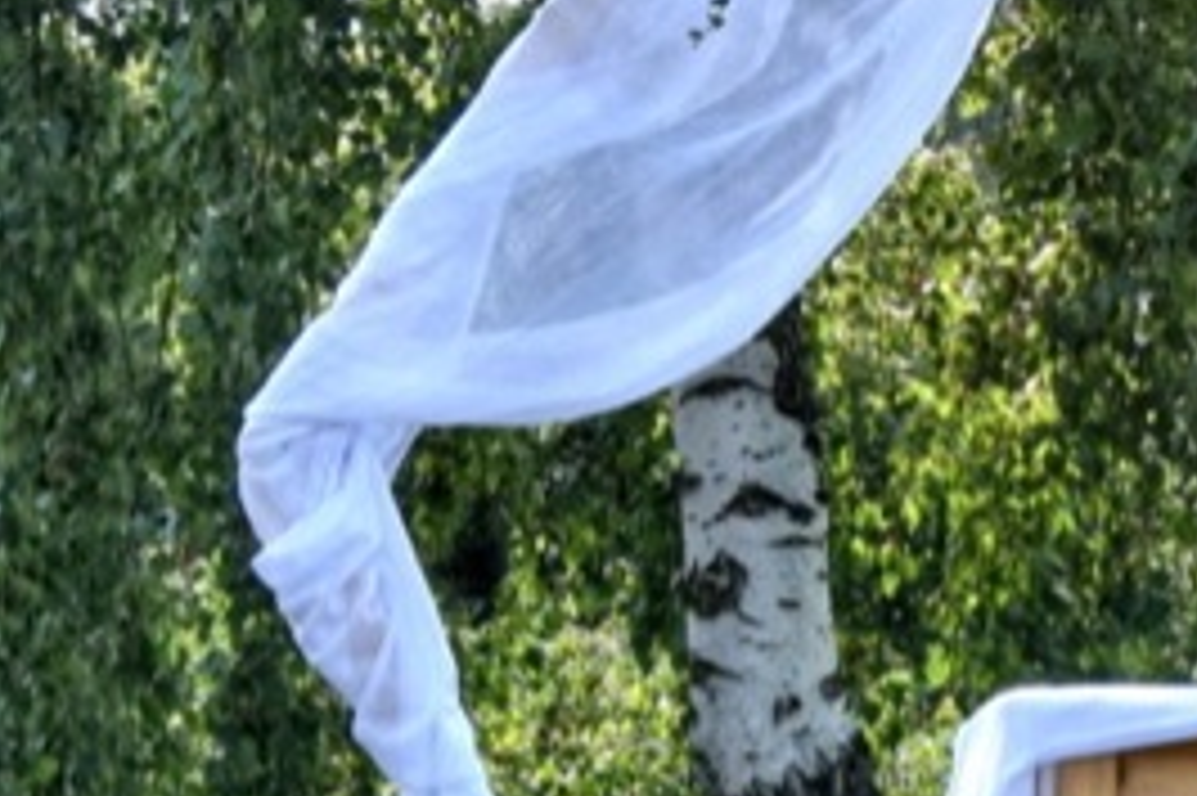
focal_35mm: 235
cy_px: 733
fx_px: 7809
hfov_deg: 8.6
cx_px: 1548
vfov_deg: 5.8
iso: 280
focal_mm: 26
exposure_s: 1/500
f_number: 8
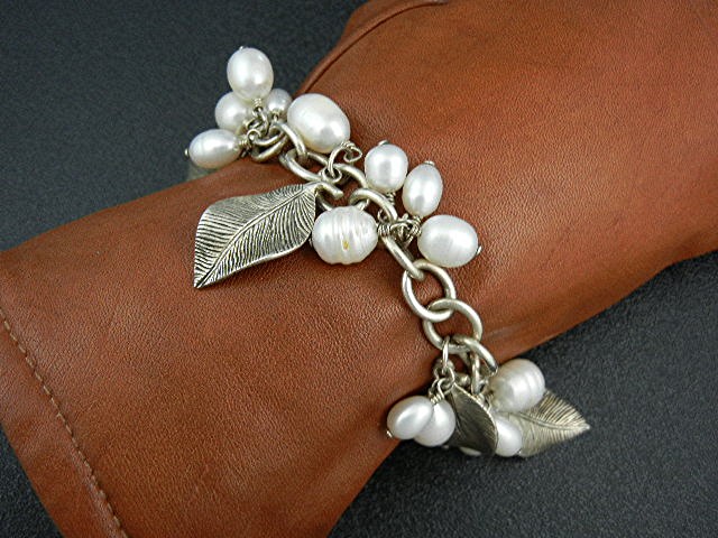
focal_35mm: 52
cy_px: 269
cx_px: 359
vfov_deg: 28.0
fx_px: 1079
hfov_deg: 36.8
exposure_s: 1/7
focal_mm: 9.3
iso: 200
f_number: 3.9
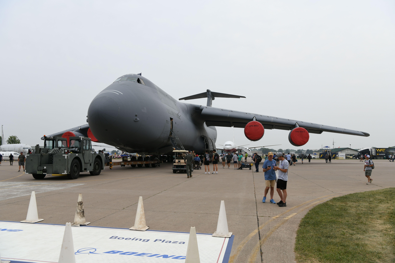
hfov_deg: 61.9
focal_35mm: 30
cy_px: 132
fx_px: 329
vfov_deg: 43.6
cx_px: 198
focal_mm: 30
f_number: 8
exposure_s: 1/250
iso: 200
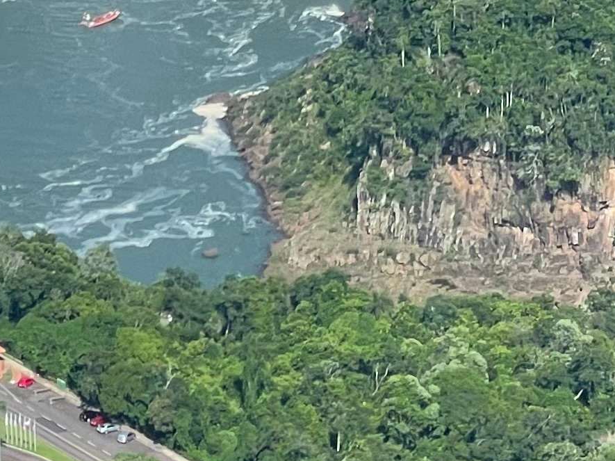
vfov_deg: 6.2
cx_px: -423
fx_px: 4209
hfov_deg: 8.1
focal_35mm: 237
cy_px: 495
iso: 25
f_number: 2
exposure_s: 1/872
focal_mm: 6
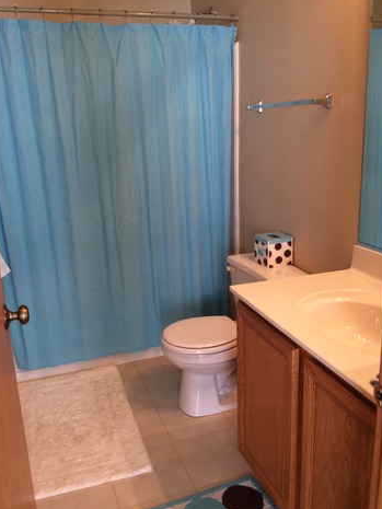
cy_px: 259
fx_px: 500
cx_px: 190
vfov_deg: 53.9
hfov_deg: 41.8
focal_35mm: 34
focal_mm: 3.3
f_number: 2.4
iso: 100
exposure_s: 1/24
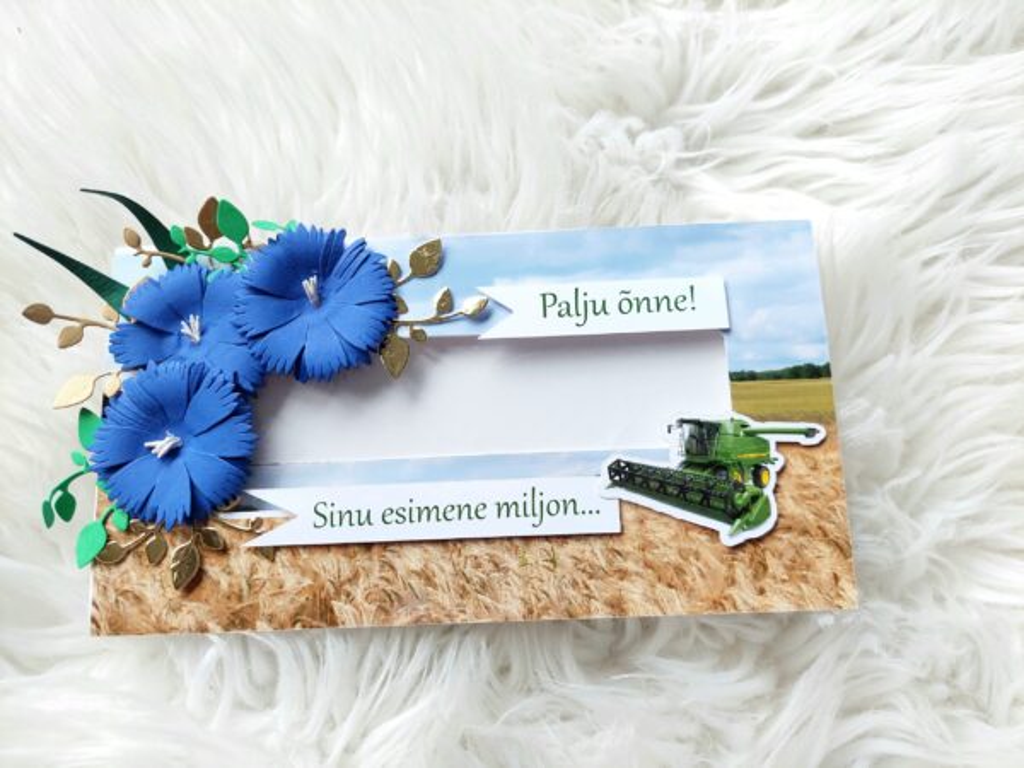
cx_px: 512
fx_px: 710
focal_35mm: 24
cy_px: 384
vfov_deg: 56.8
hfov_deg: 71.6
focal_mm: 5.23
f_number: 1.8
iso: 100
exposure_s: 1/100
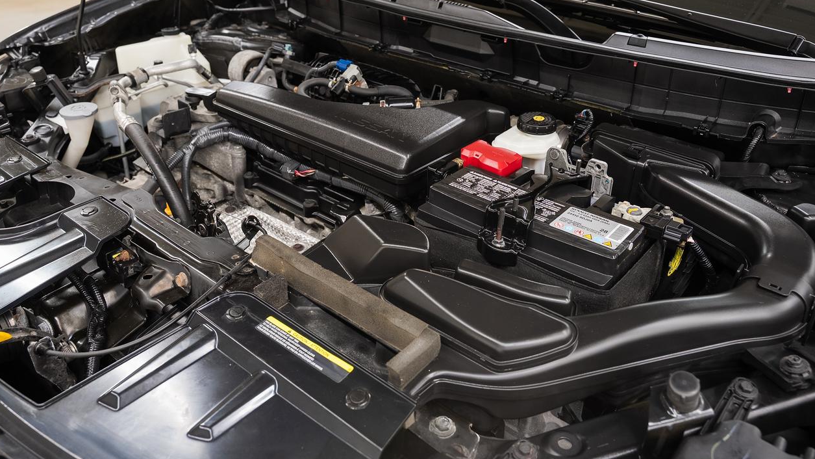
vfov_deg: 37.4
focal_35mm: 31
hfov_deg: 62.6
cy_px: 151
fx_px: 670
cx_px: 409
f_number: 5.6
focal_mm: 25.8
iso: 100
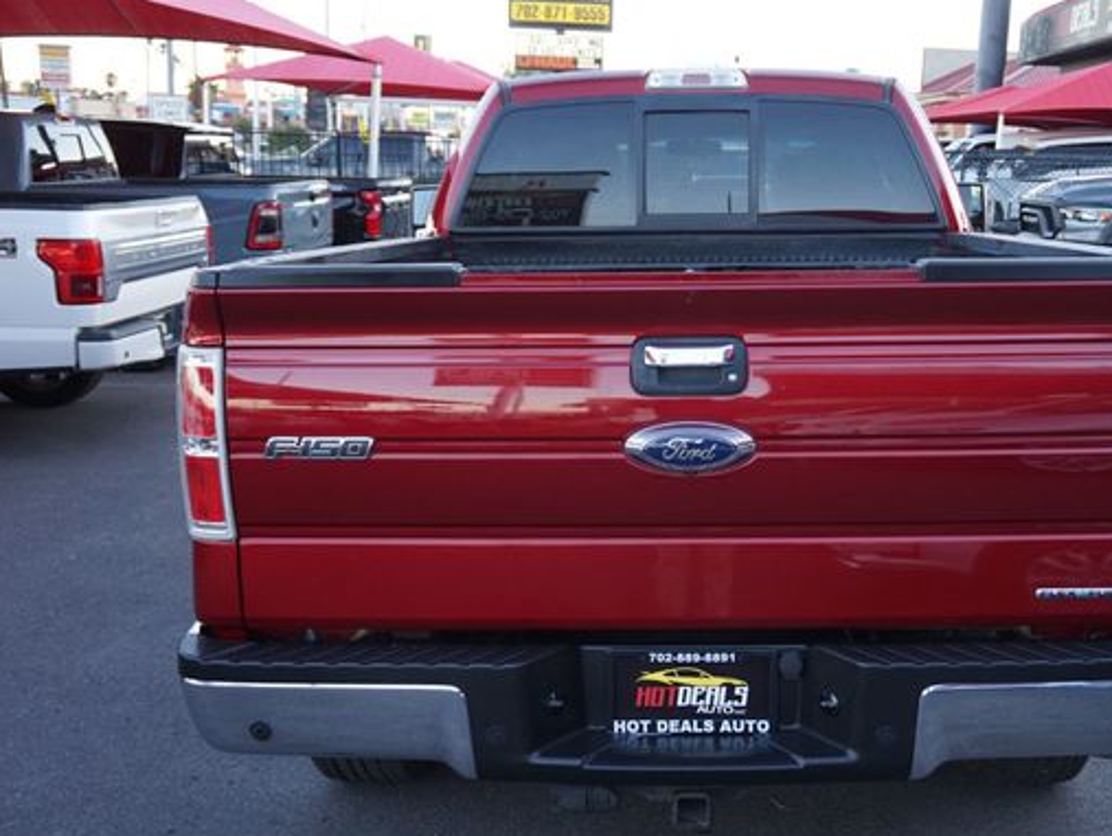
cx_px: 680
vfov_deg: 36.0
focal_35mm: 40
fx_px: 1286
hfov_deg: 46.4
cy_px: 448
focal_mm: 22
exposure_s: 1/60
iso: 200
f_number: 4
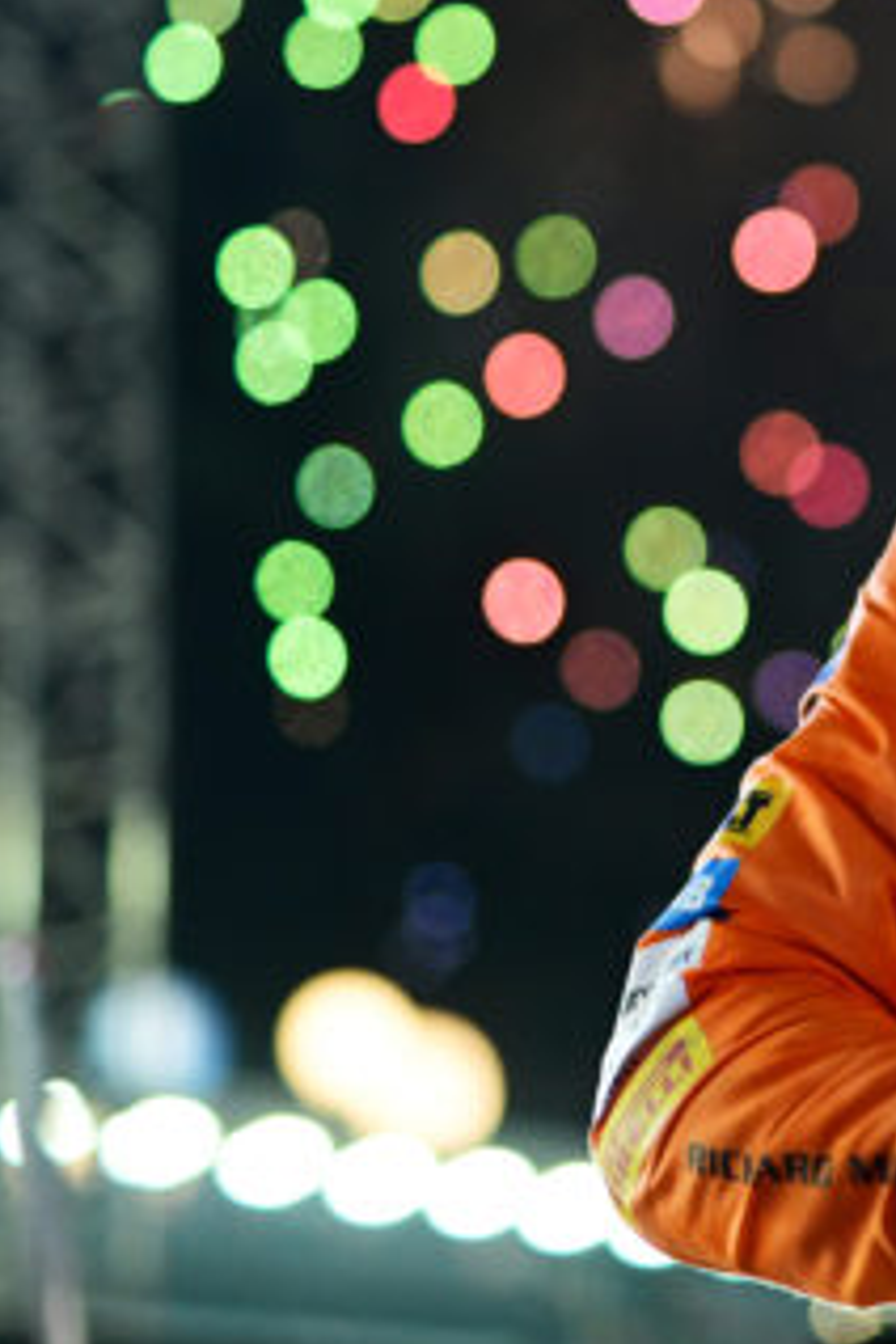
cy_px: 465
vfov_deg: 17.3
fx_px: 4405
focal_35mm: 118
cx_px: 1006
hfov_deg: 11.4
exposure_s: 1/1000
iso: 2000
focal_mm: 50
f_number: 1.4
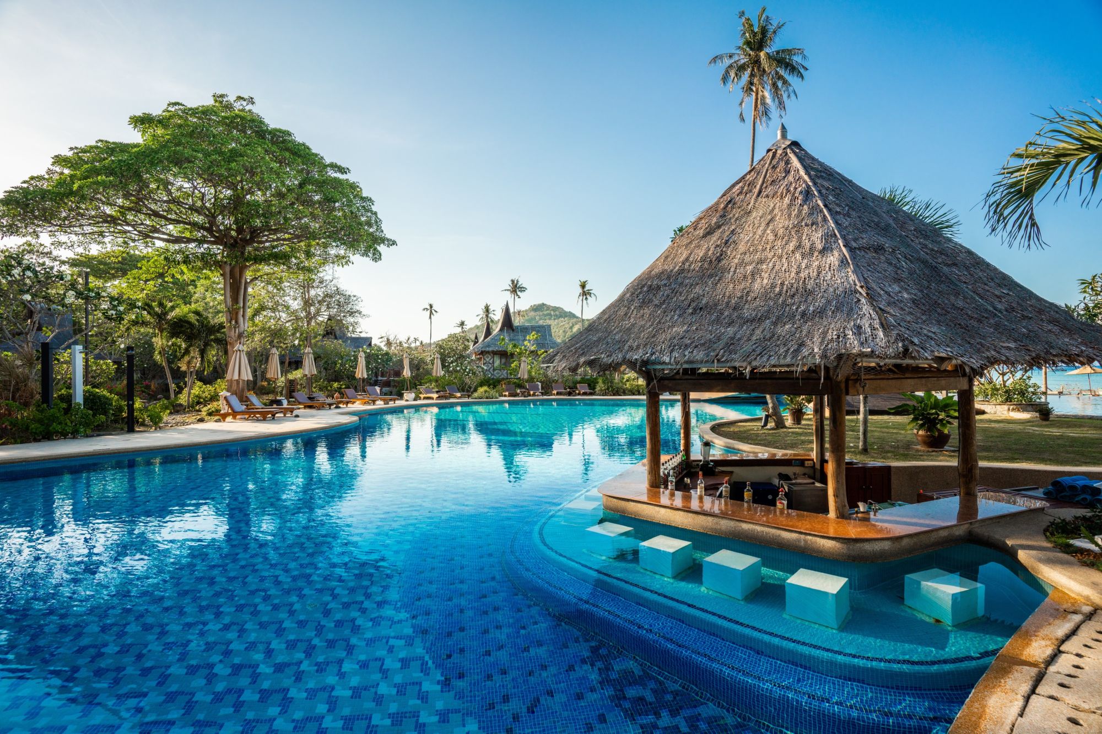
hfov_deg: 93.3
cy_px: 367
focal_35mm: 17
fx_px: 520
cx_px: 551
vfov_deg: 70.4
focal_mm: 17
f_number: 6.3
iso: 160
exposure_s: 1/320
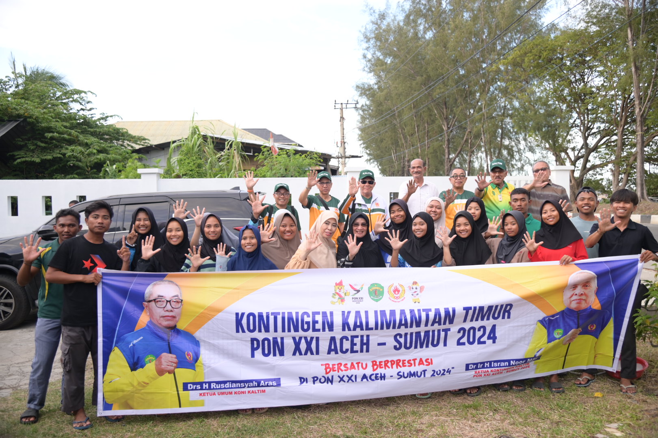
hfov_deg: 60.3
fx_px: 567
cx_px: 329
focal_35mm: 31
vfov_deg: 42.3
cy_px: 219
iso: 500
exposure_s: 1/320
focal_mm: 31
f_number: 4
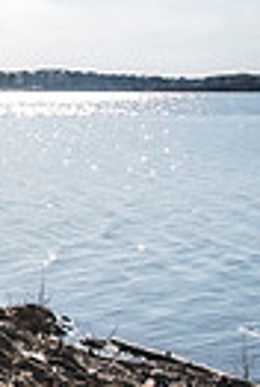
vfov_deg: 31.1
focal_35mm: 63
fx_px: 679
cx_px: -549
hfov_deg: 11.0
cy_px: 81
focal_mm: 14
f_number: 2.8
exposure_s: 1/1600
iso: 100
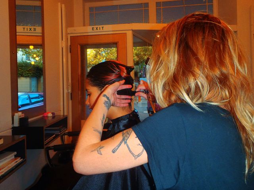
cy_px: 95
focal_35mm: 28
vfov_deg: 49.7
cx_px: 127
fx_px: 205
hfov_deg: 63.4
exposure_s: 1/30
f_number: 3.9
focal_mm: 5
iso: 100
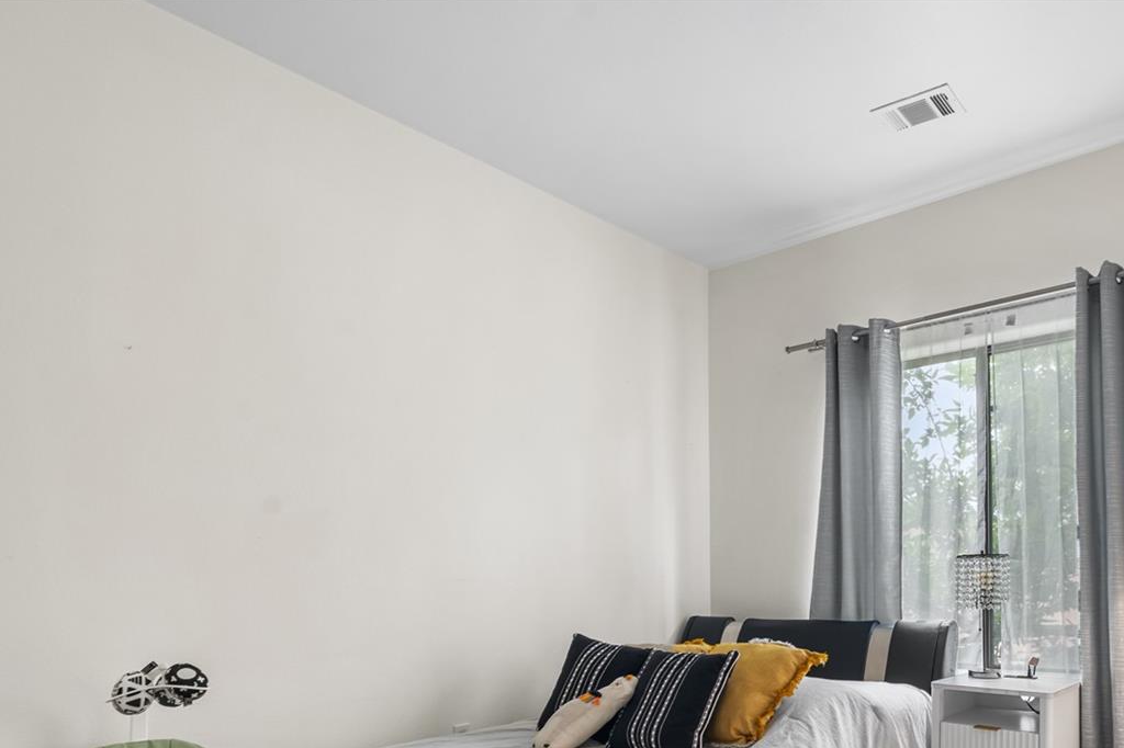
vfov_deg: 48.8
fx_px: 780
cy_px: 579
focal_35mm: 25
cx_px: 790
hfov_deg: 68.5
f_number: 8
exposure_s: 1.6
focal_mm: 16
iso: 160
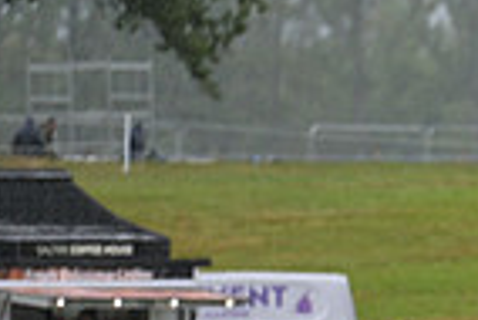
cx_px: 845
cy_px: 322
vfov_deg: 1.7
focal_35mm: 816
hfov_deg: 2.5
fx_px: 10846
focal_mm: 200
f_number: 3.2
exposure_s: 1/1250
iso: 450
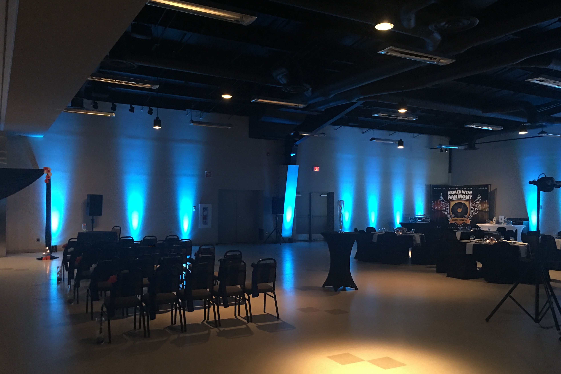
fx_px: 483
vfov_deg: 42.3
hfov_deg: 60.3
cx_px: 283
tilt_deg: -0.6
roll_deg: -0.9
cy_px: 204
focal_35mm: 31
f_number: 2.2
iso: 50
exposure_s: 1/4
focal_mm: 4.15
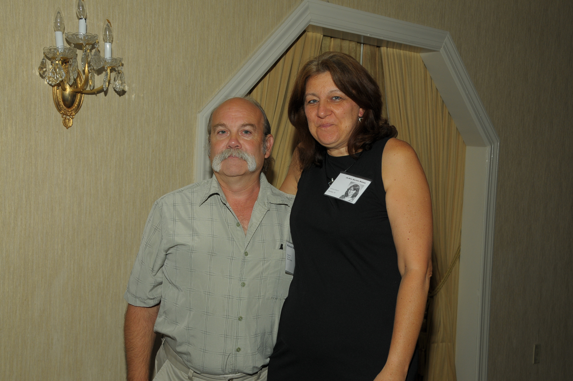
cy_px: 190
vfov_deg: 28.0
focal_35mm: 48
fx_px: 763
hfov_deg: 41.2
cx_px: 286
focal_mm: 32
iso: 250
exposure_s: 1/200
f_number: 6.3
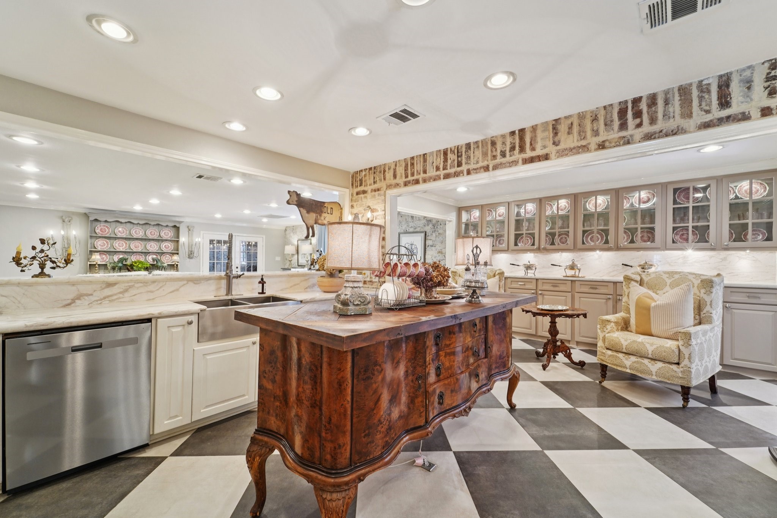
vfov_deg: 81.2
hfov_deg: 104.3
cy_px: 259
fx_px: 302
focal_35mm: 14
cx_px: 388
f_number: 8
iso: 500
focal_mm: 14
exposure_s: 1/10
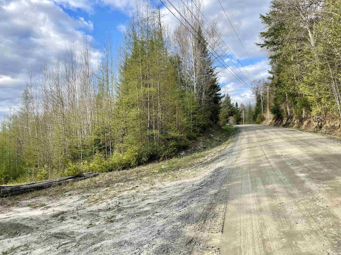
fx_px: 246
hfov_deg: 69.4
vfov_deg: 54.9
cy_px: 128
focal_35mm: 25
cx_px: 170
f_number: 1.6
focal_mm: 5.1
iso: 32
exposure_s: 1/978
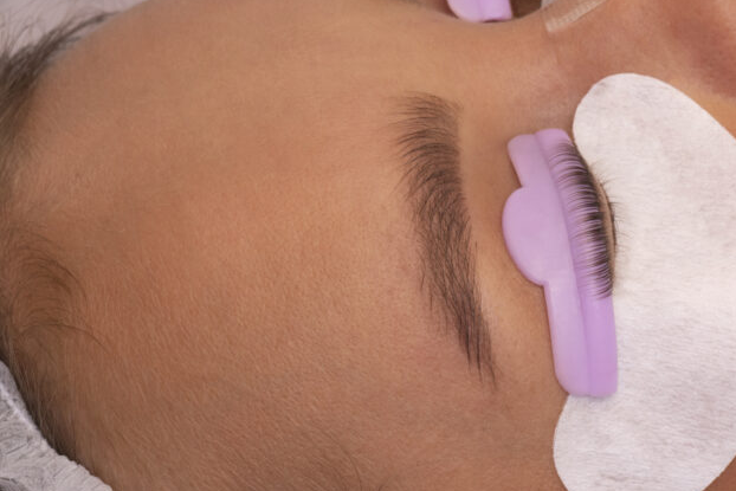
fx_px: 3435
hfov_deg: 12.2
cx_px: 530
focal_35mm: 168
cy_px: 256
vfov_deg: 8.2
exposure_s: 1/125
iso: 640
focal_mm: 68
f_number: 10
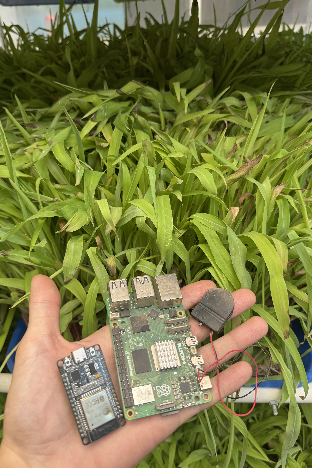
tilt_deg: -32.4
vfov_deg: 71.5
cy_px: 234
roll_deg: +4.8
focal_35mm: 25
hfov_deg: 51.3
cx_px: 146
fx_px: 325
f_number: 1.78
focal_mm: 6.76
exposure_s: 1/121
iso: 125
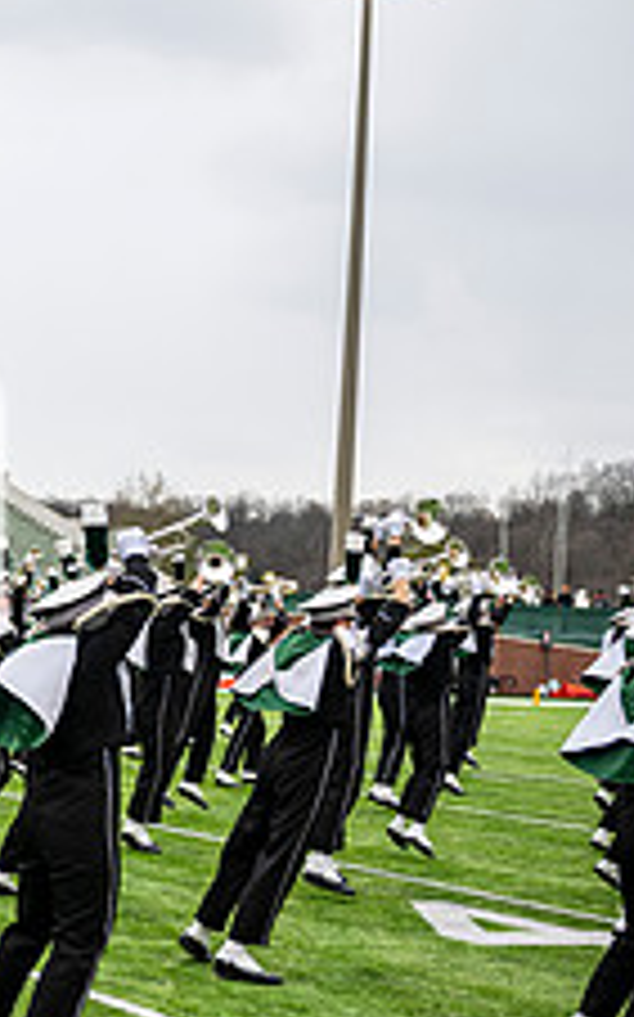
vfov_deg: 27.1
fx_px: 2104
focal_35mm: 76
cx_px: -333
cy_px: 556
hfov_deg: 15.7
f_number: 2.8
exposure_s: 1/500
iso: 100
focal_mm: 29
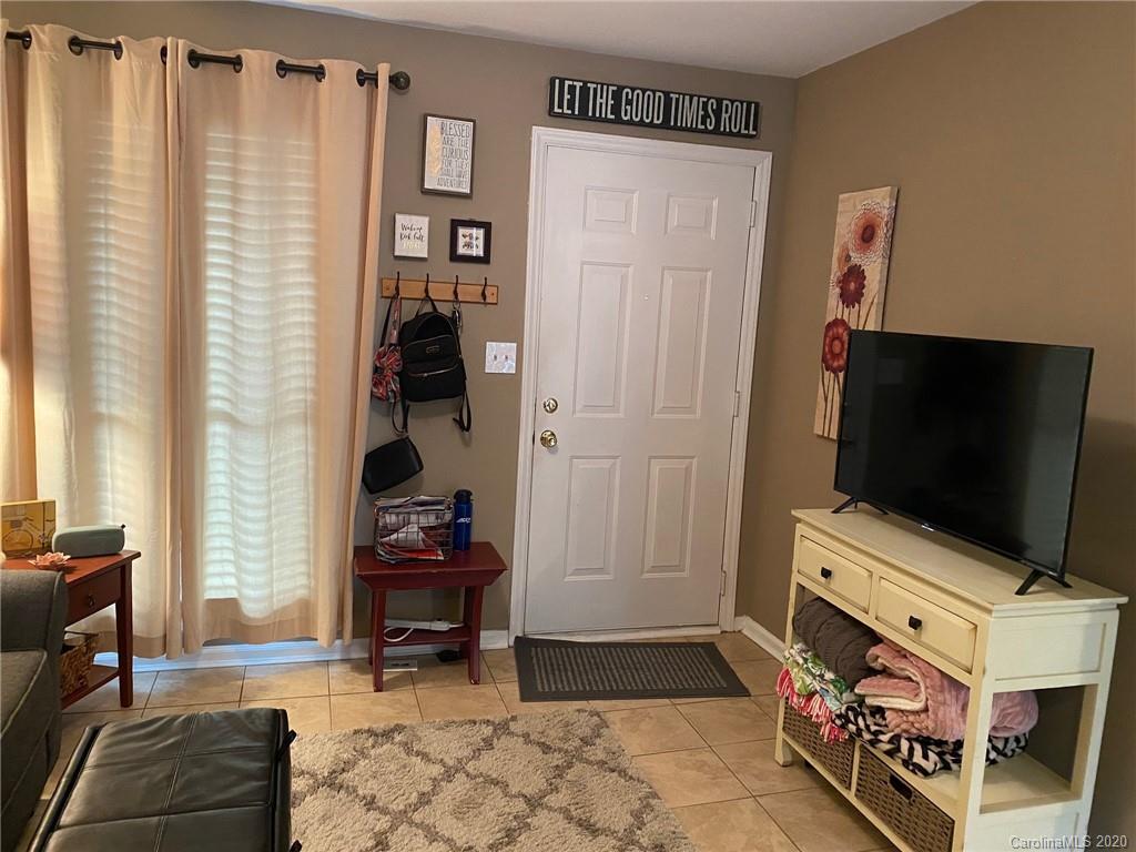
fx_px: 853
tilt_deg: -7.4
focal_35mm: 26
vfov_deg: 53.1
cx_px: 568
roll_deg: -3.7
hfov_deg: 67.3
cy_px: 426
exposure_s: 1/40
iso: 400
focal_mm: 4.25
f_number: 1.8
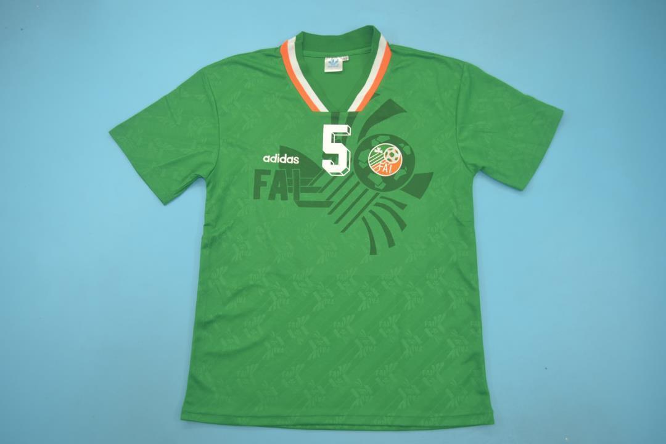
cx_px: 333
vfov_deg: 43.6
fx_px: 555
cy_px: 222
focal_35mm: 30
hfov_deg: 61.9
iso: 200
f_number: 3.8
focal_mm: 20
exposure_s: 1/125
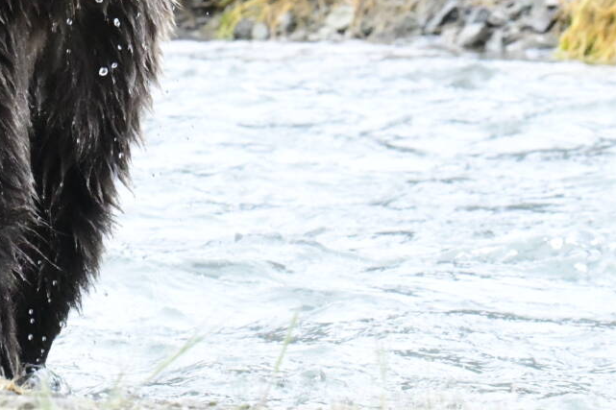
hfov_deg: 2.5
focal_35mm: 811
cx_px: -89
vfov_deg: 1.7
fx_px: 13873
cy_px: -25
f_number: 16
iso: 16000
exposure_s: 1/1000
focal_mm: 260
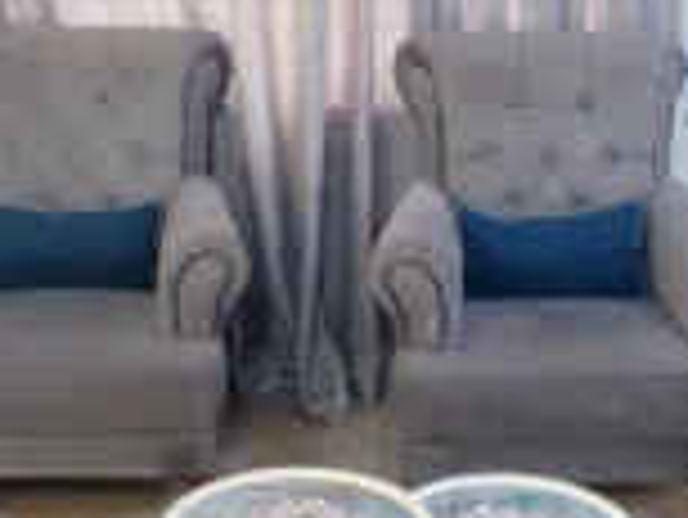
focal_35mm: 67
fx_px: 1333
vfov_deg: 21.9
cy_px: 356
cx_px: 396
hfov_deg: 28.9
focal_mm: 1.65
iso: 200
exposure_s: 1/50
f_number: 2.2
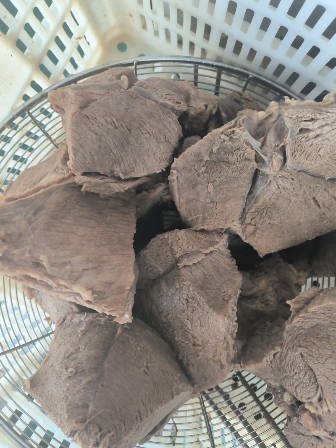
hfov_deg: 51.3
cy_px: 224
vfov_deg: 65.3
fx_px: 350
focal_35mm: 27
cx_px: 168
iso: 1198
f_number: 1.9
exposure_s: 1/100
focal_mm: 5.52
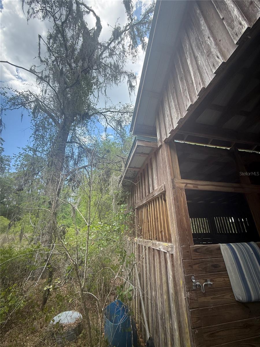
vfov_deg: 102.1
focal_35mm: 14
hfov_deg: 85.7
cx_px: 130
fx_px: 140
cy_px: 174
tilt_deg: +22.0
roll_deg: +0.5
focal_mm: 2.22
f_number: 2.2
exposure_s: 1/181
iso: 50
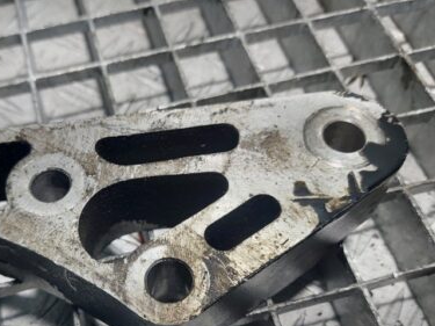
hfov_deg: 46.2
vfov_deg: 35.2
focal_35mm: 40
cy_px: 241
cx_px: 152
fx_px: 502
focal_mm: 5.23
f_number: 1.8
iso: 64
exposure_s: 1/100
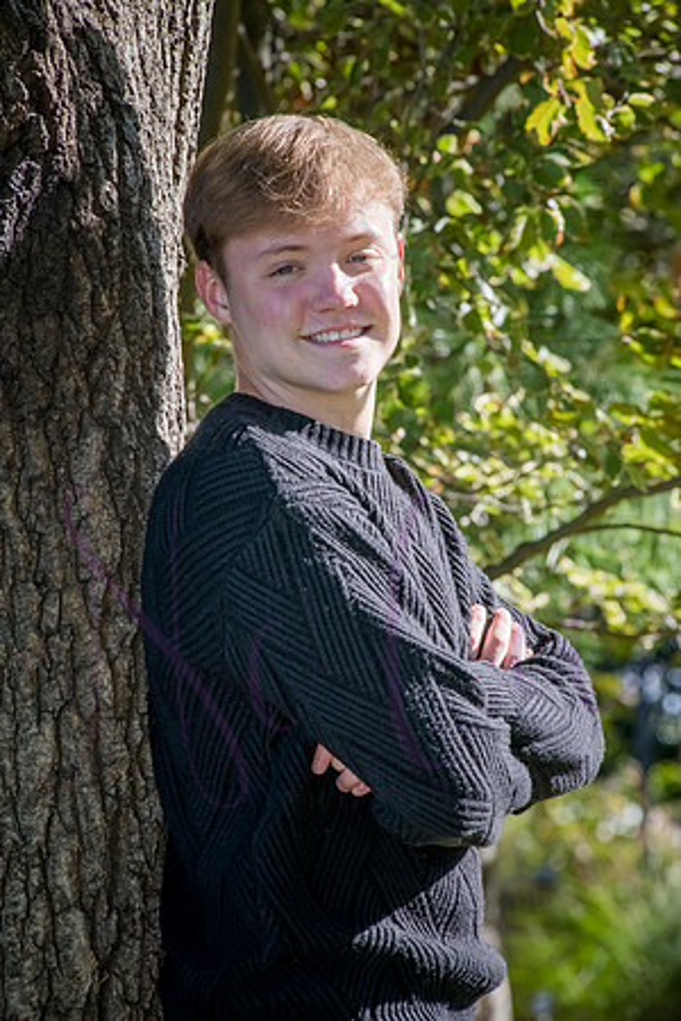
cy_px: 510
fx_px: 5675
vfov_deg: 10.3
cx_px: 340
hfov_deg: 6.9
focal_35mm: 200
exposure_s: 1/500
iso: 800
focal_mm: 200
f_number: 13
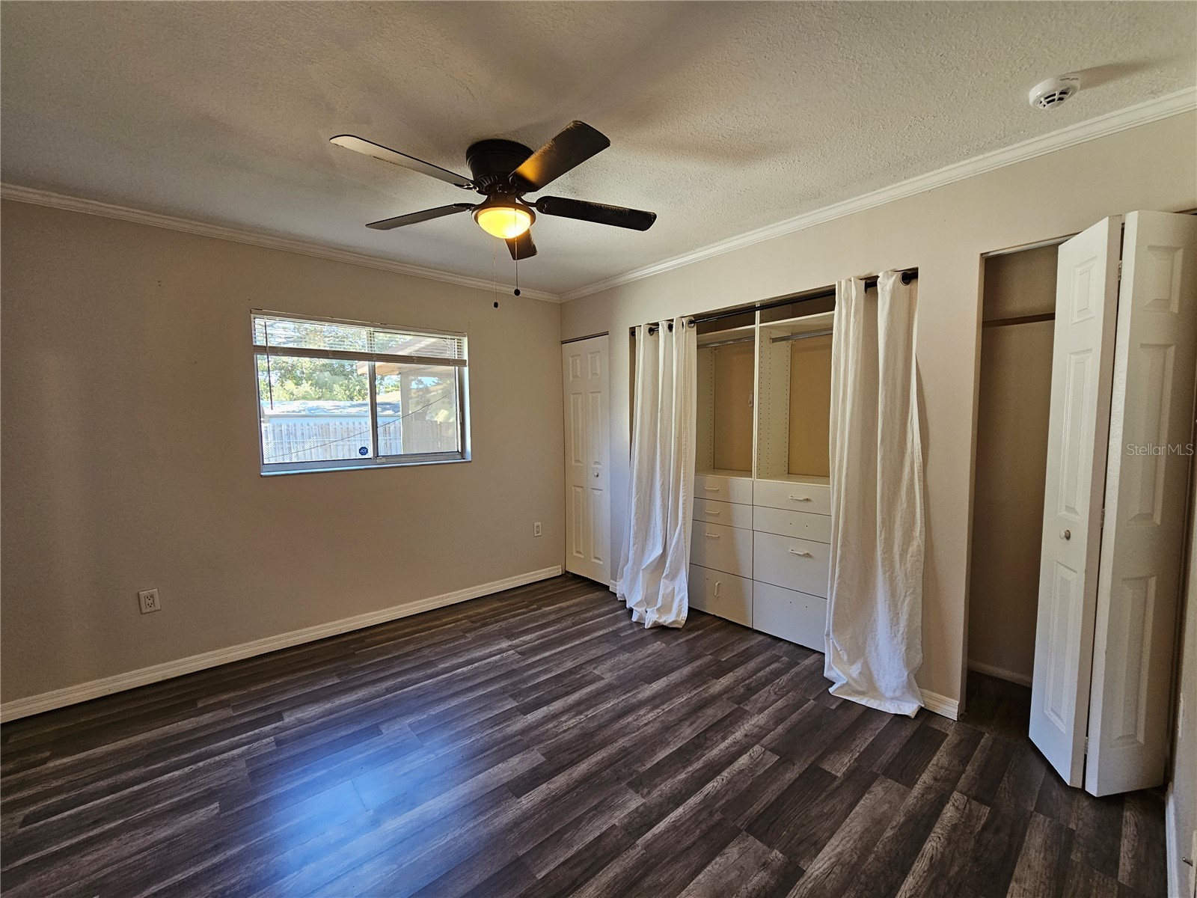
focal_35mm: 13
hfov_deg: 106.2
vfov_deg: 89.9
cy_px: 449
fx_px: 450
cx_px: 598
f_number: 2.2
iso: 125
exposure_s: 1/60
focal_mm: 2.2
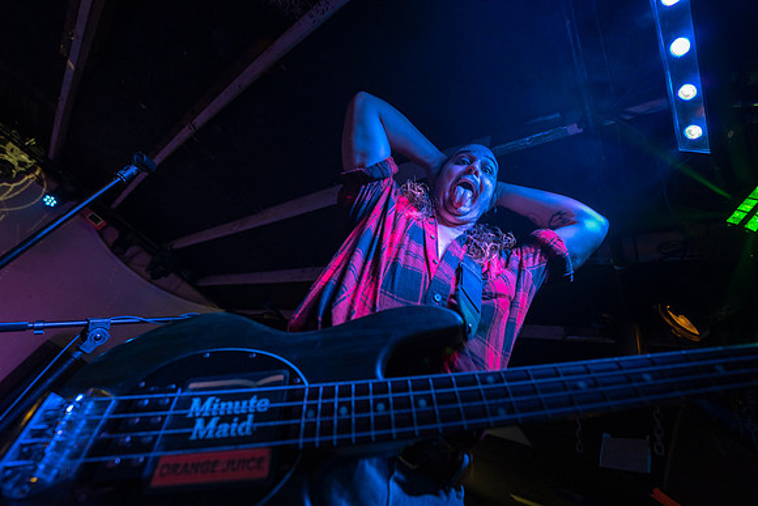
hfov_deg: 104.2
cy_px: 253
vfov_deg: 81.2
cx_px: 379
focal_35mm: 14
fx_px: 295
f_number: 2.8
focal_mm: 14
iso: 800
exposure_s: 1/160
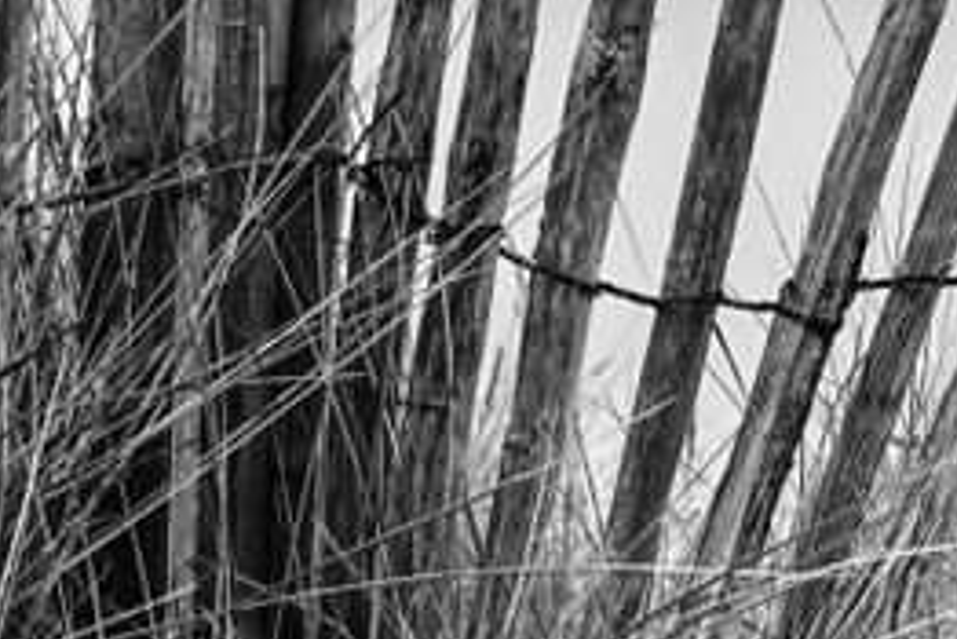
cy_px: 356
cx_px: 1289
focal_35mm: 479
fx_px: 12740
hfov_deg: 4.3
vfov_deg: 2.9
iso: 125
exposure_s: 1/640
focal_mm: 36
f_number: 4
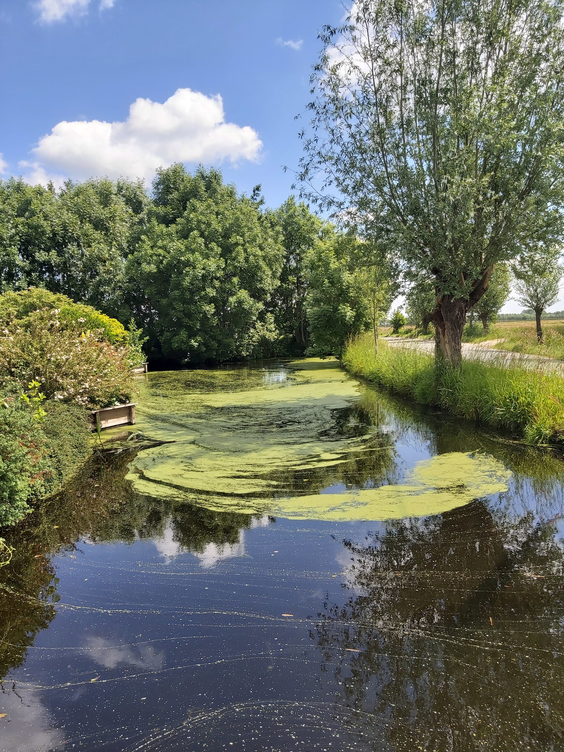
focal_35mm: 26
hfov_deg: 53.1
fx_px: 565
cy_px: 376
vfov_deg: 67.3
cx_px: 282
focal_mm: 3.92
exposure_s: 1/1374
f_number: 1.7
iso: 64
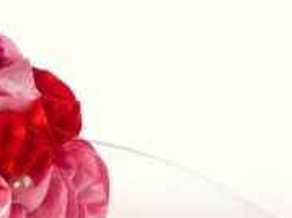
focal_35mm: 141
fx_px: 1189
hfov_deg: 13.0
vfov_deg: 10.4
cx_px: -192
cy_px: 233
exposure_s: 1/160
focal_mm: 7.6
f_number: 4
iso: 100
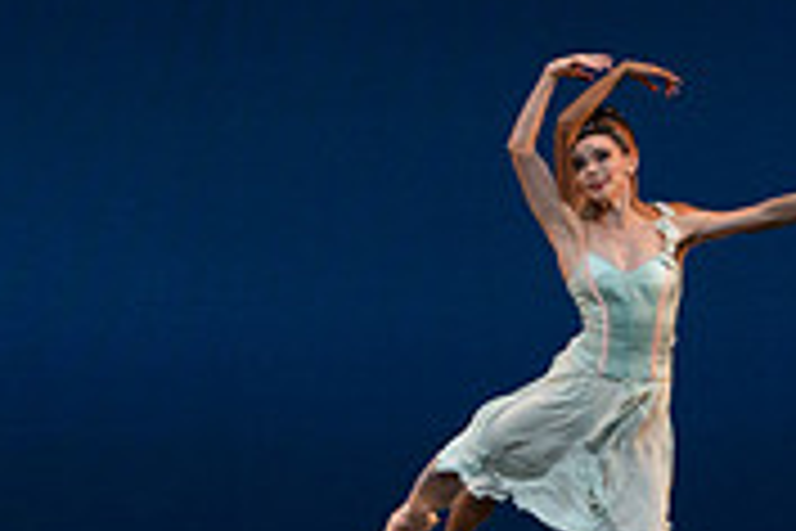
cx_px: -72
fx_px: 8999
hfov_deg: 5.1
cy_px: 205
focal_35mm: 407
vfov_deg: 3.4
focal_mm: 124
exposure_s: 1/500
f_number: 8
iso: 3200
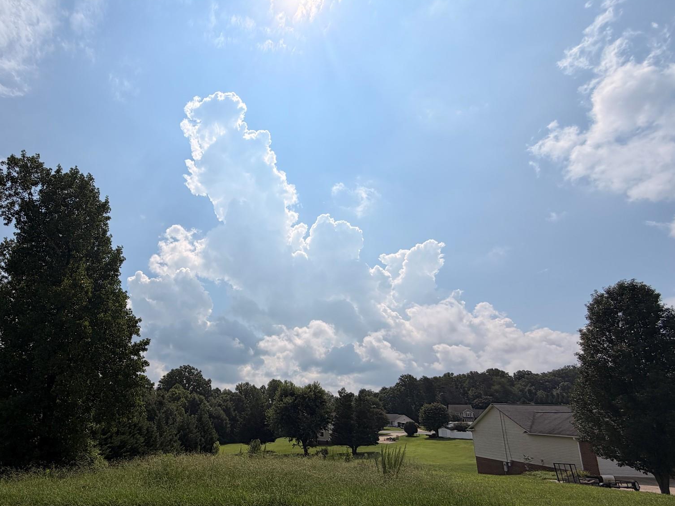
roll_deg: -1.6
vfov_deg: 67.4
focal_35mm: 19
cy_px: 323
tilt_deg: +12.6
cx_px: 233
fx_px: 371
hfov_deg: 82.2
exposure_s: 1/2841
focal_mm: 2.22
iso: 20
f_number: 2.2
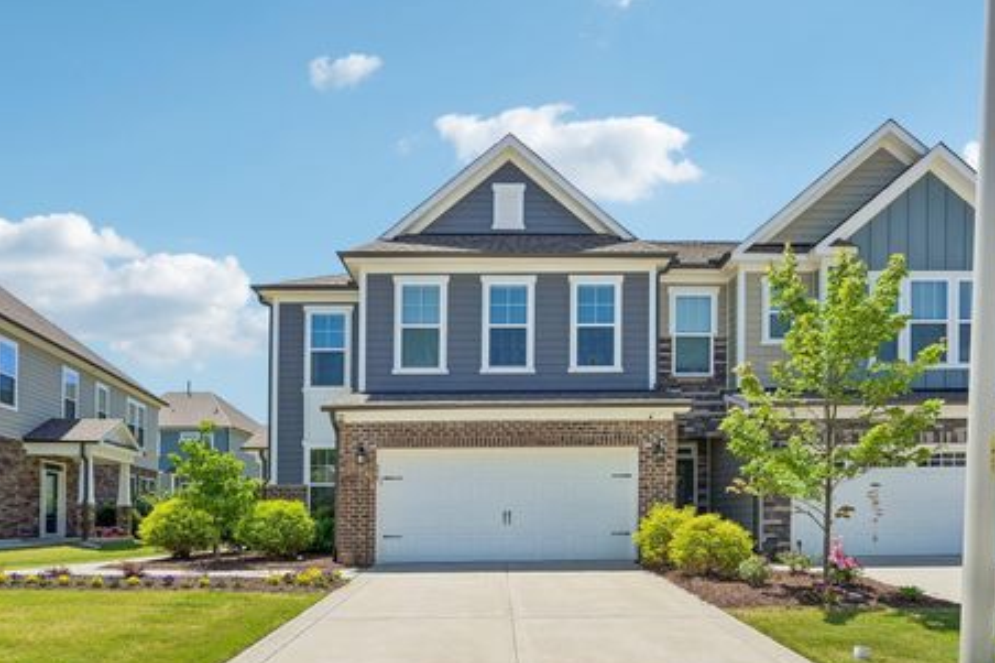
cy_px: 356
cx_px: 513
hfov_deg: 79.7
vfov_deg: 58.1
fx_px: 595
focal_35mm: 22
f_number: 8
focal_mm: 19.5
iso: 100
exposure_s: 1/320
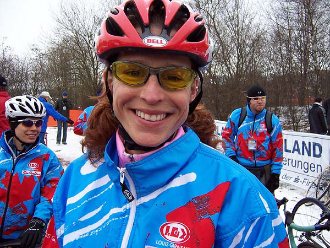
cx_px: 165
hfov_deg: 55.4
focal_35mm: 33
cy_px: 124
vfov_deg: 42.9
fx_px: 315
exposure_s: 1/90
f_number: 3.4
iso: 80
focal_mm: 5.5
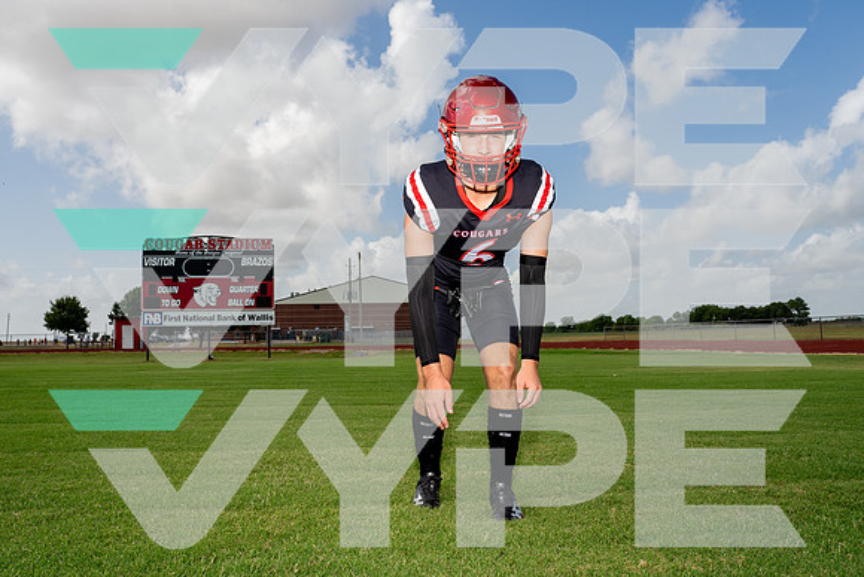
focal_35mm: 27
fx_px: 647
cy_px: 279
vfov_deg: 48.0
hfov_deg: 67.3
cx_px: 401
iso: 100
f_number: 8
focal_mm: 24
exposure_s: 1/250
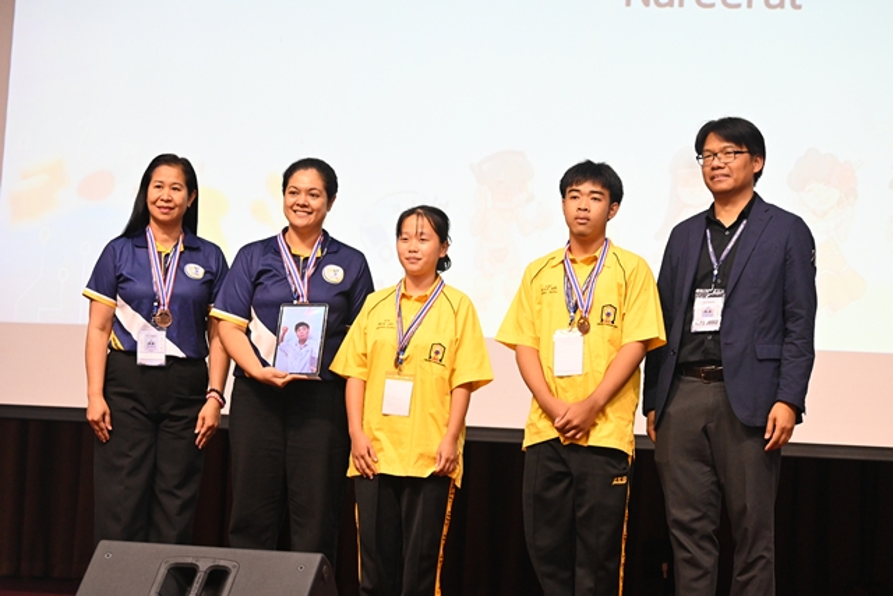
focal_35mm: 117
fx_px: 2903
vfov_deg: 11.7
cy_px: 298
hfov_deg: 17.5
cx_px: 446
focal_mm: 78
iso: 2500
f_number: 4.8
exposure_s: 1/125
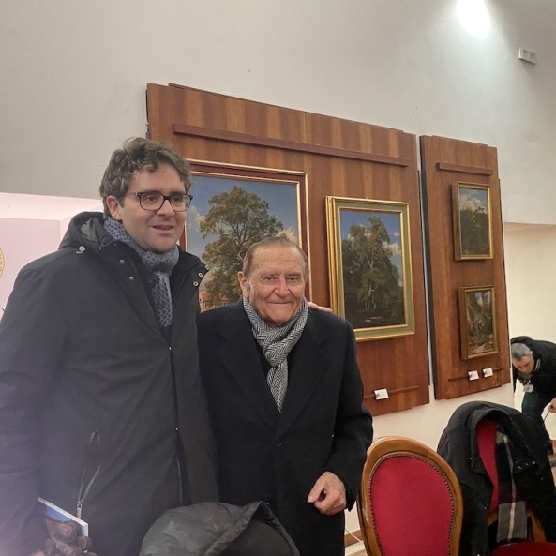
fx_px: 563
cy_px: 276
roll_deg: +2.5
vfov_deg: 52.5
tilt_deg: +1.0
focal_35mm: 31
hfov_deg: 51.9
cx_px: 203
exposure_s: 1/50
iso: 400
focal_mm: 4.25
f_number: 1.8
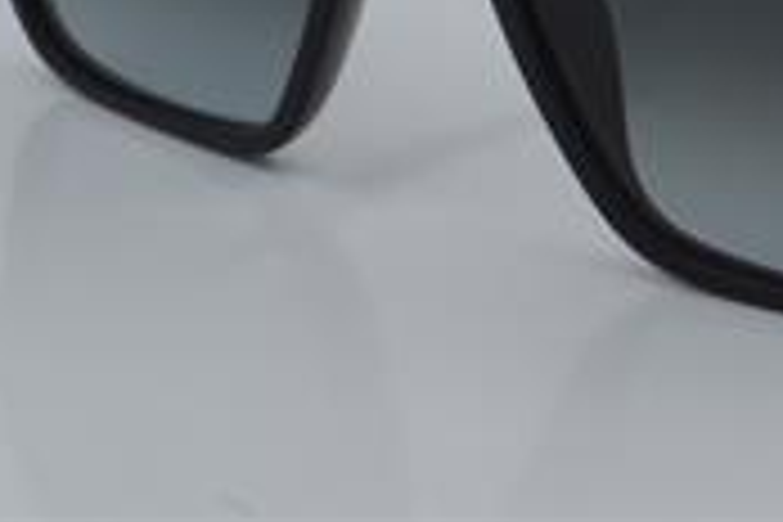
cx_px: 806
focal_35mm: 172
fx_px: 3741
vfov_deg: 7.9
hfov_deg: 11.8
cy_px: -72
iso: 100
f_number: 32
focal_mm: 50
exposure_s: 1/4
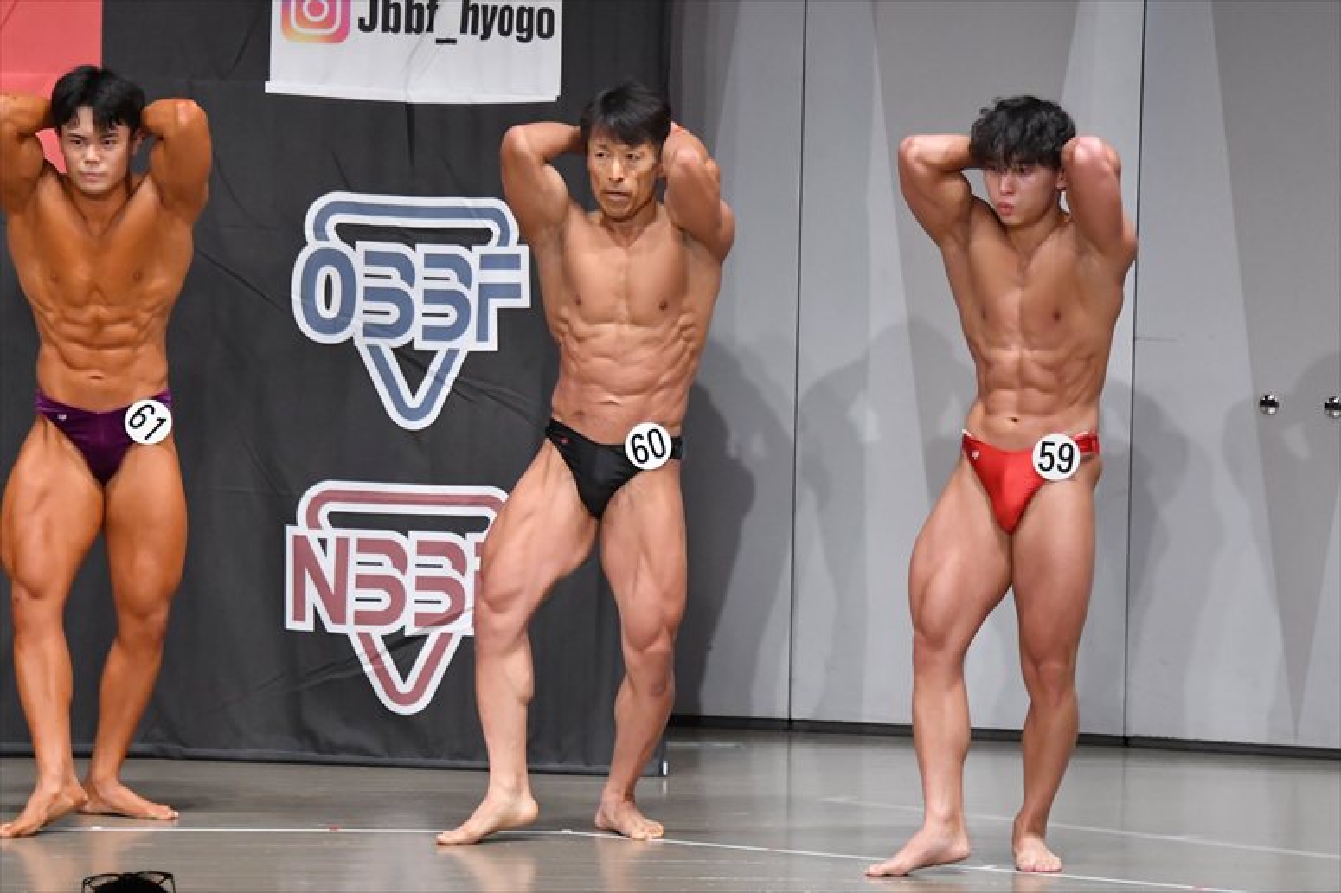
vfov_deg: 6.1
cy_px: 446
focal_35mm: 225
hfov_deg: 9.2
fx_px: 8377
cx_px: 670
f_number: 5.6
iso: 6400
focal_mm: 150
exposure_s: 1/400
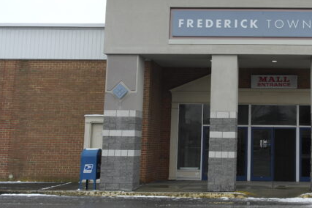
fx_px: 468
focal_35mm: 54
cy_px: 79
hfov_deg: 35.3
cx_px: 265
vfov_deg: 25.0
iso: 100
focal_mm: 20
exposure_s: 1/160
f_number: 5
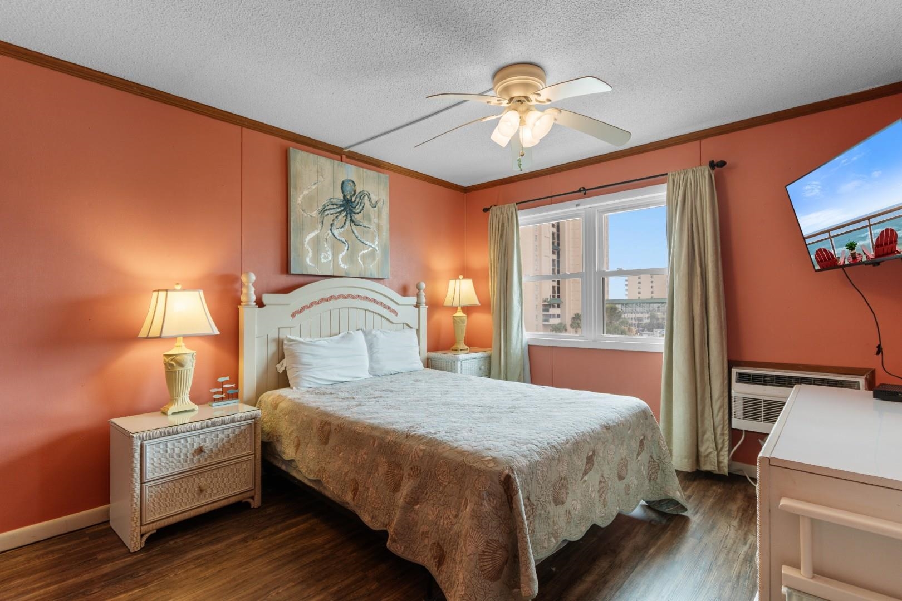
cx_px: 451
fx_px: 401
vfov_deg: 73.7
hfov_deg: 96.7
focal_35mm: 16
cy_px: 300
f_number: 4.8
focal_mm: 11
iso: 100
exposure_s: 1/15
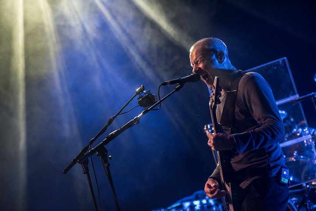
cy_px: 106
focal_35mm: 110
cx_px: 158
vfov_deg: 12.5
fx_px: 966
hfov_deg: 18.6
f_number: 2.8
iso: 2000
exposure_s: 1/100
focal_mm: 110
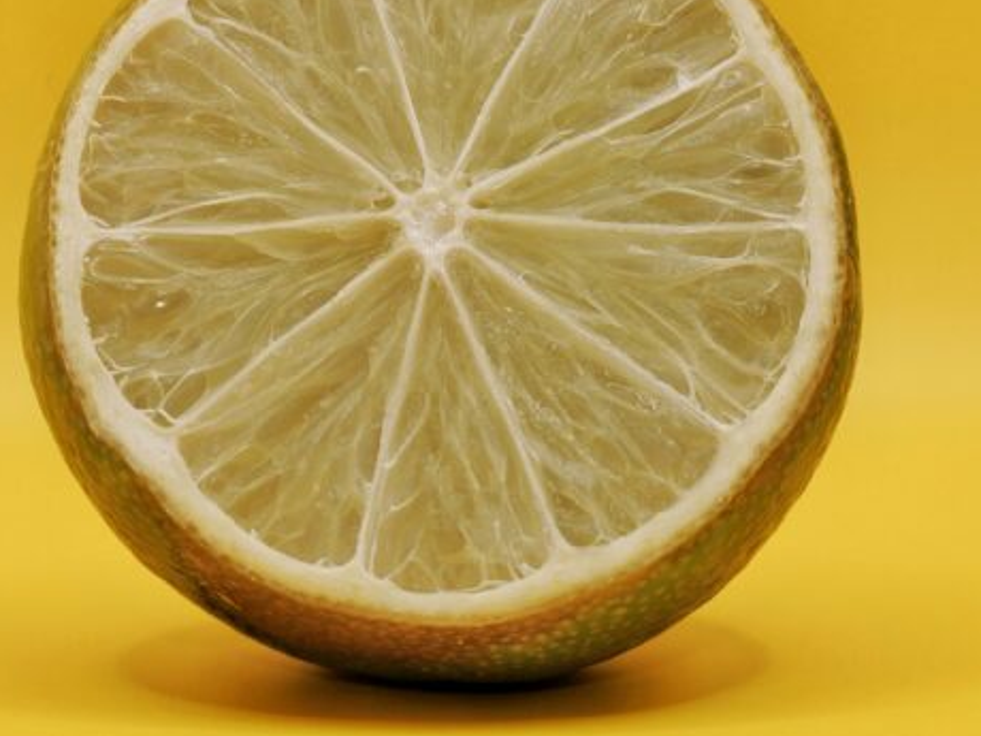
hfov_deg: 7.4
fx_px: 7567
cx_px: 456
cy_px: 222
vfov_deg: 5.6
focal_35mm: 267
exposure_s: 1/200
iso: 200
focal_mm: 60
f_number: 5
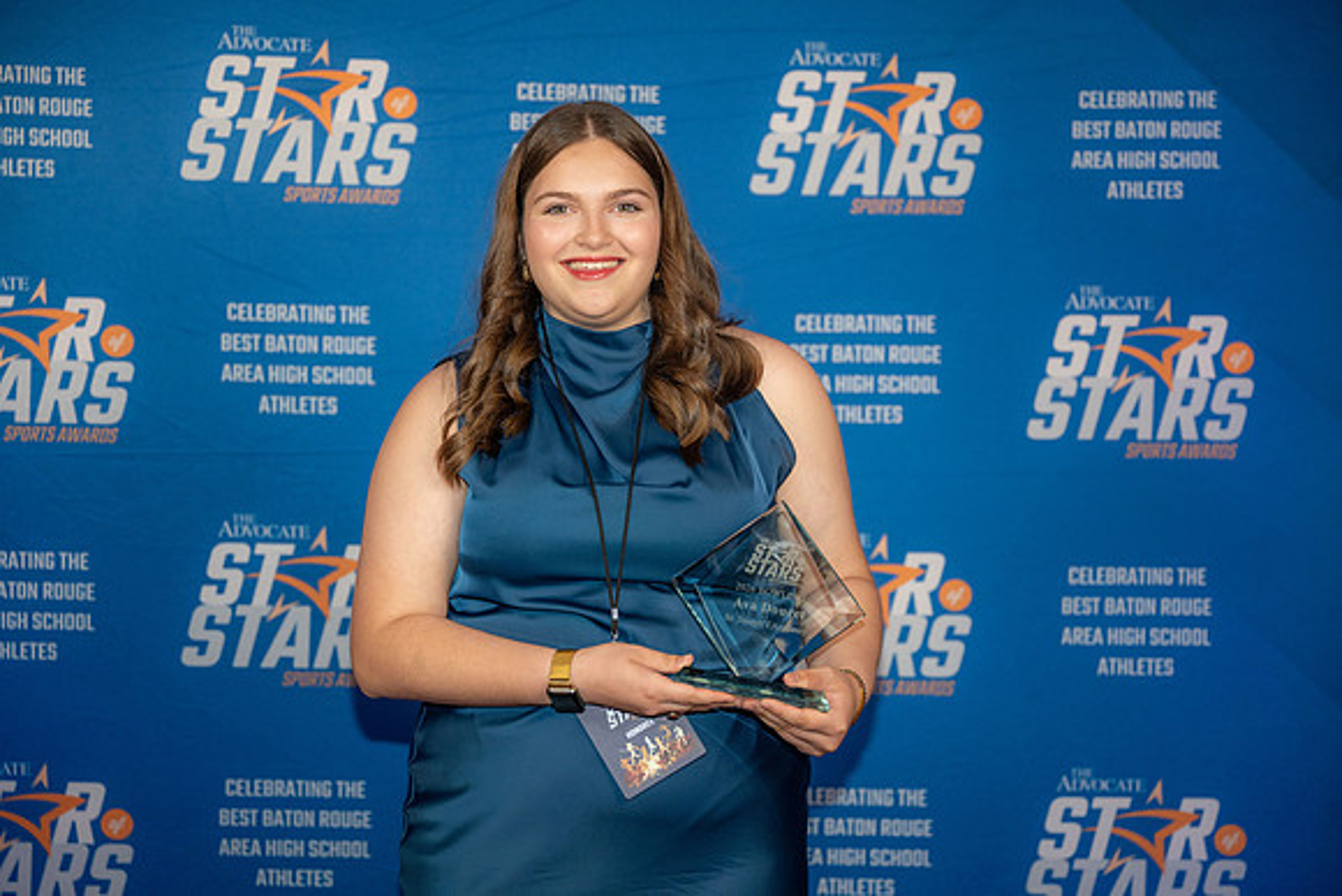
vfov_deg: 21.6
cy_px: 448
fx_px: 2349
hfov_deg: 31.9
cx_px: 671
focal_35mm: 63
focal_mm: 63
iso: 400
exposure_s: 1/200
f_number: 3.2
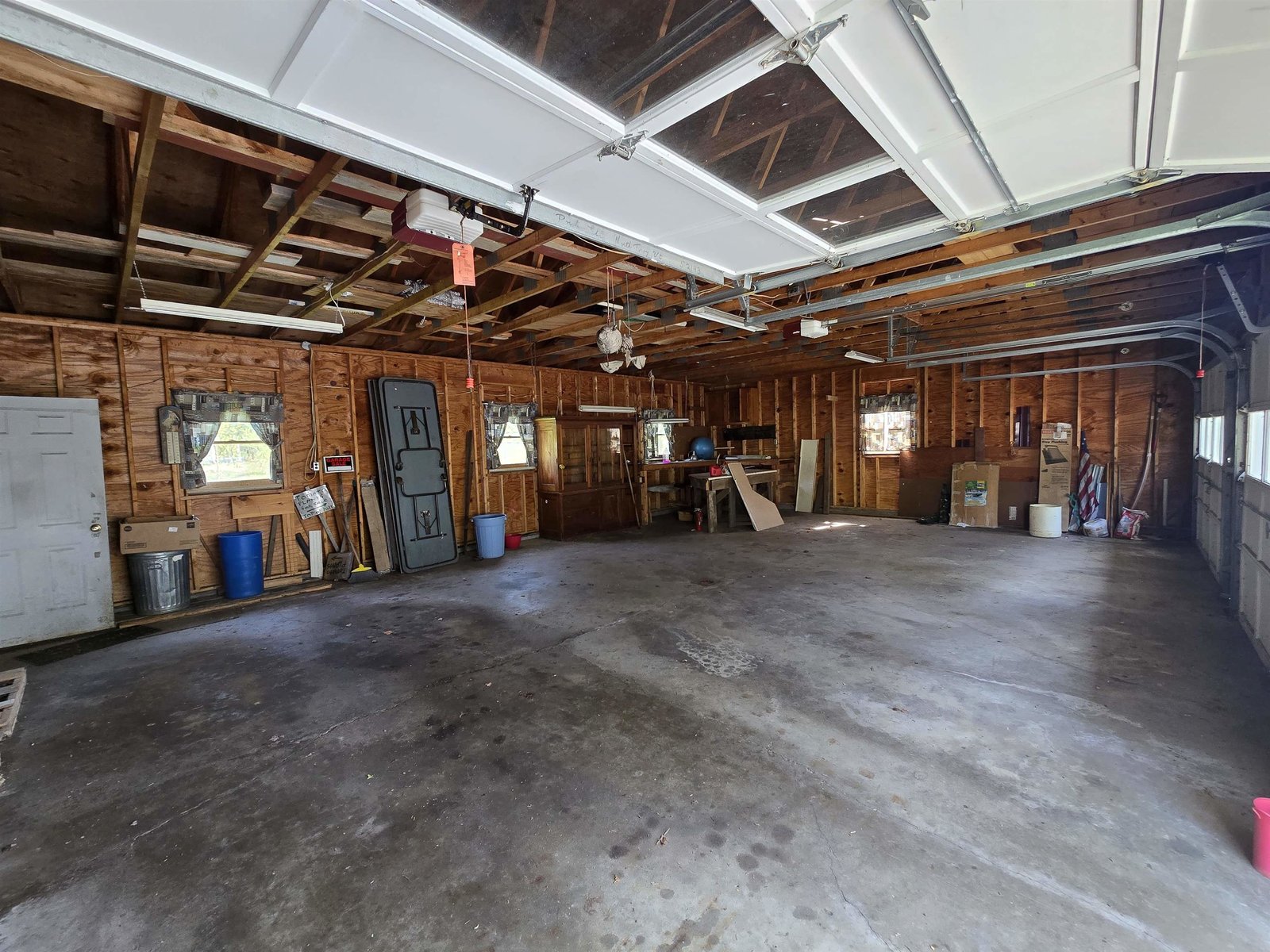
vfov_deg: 89.9
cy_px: 476
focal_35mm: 13
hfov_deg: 106.2
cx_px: 635
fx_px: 477
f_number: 2.2
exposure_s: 1/60
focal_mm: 2.2
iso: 160
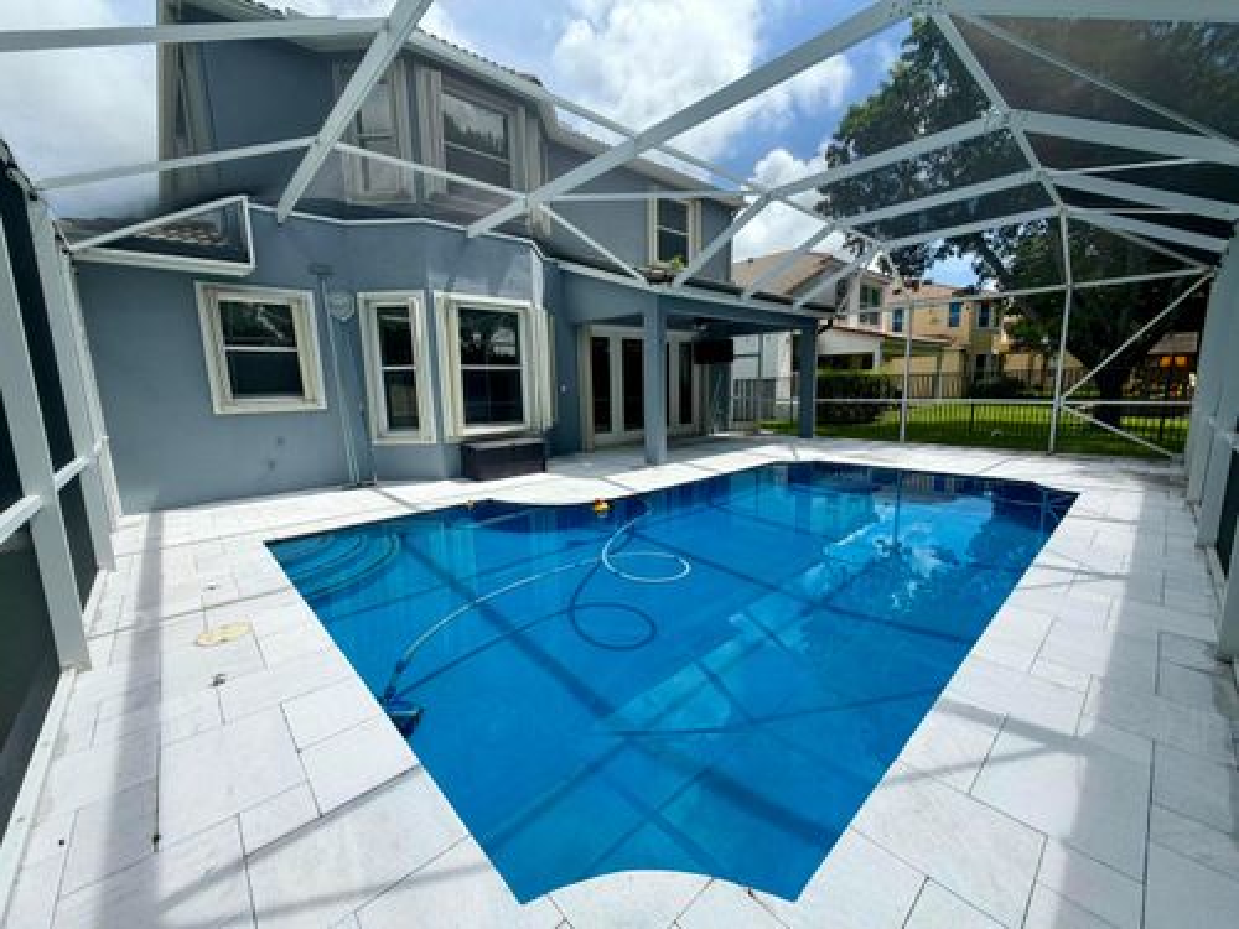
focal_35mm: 14
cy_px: 464
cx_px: 620
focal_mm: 2.22
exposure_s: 1/770
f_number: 2.2
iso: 32
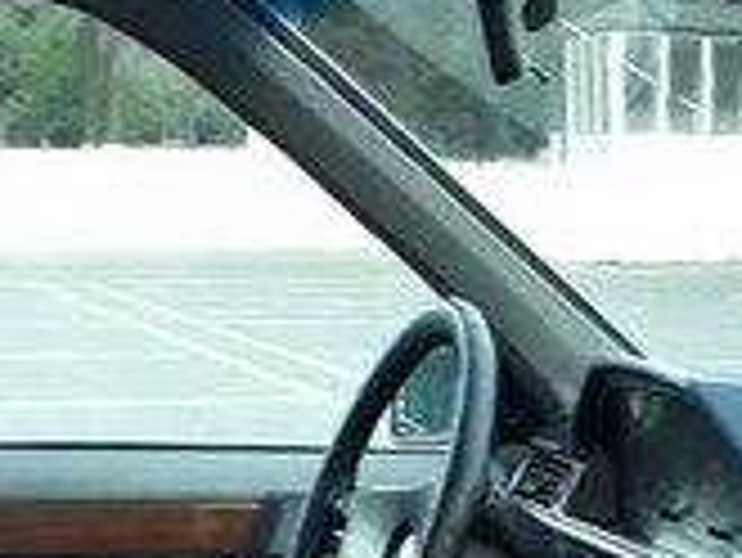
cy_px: 1015
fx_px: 2317
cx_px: 693
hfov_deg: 17.9
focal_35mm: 108
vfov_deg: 12.5
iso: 160
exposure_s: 1/33
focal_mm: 3.6
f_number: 1.9
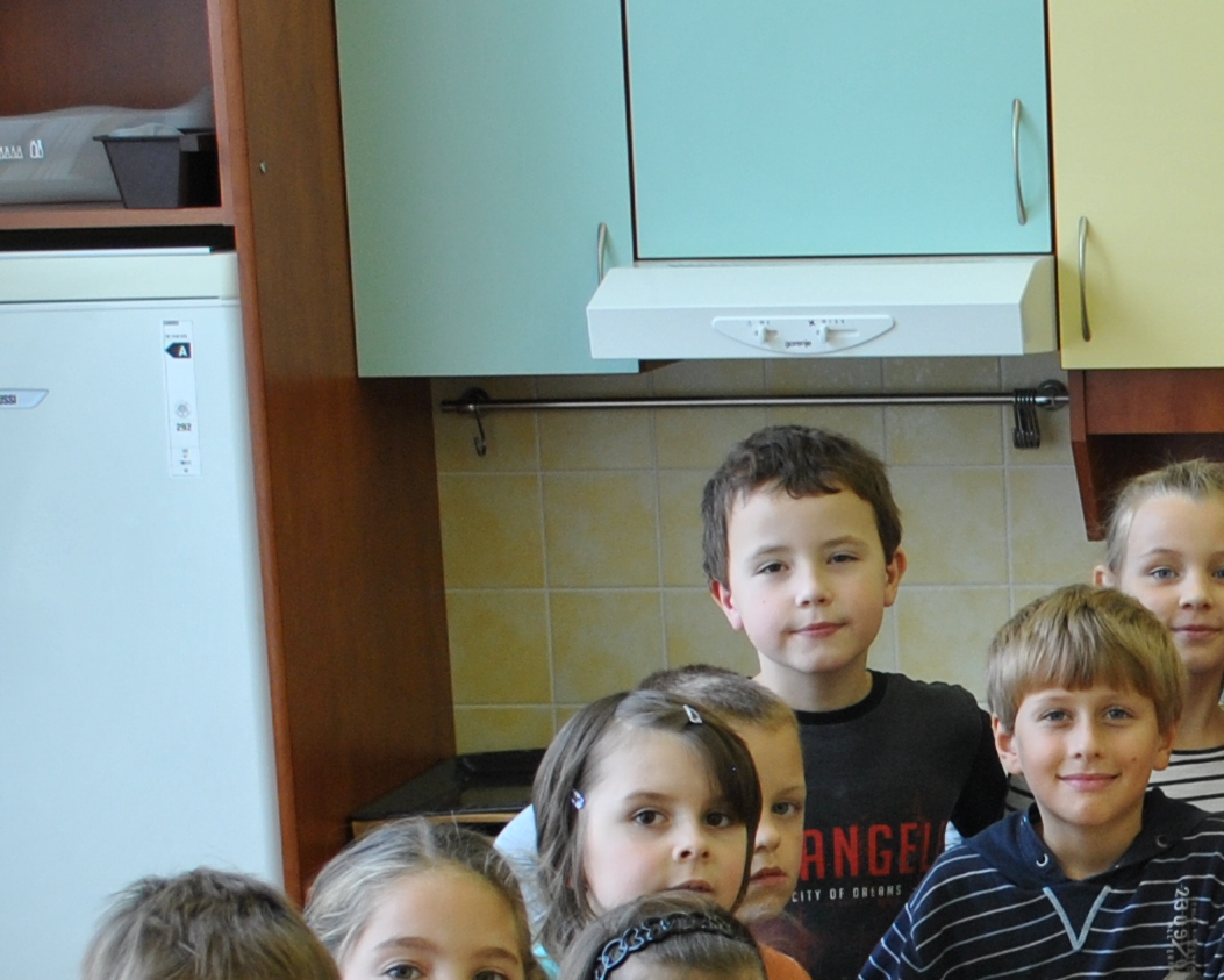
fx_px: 4131
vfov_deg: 13.4
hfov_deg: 16.2
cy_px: 858
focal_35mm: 114
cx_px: 1427
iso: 200
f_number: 3.8
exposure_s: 1/50
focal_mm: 22
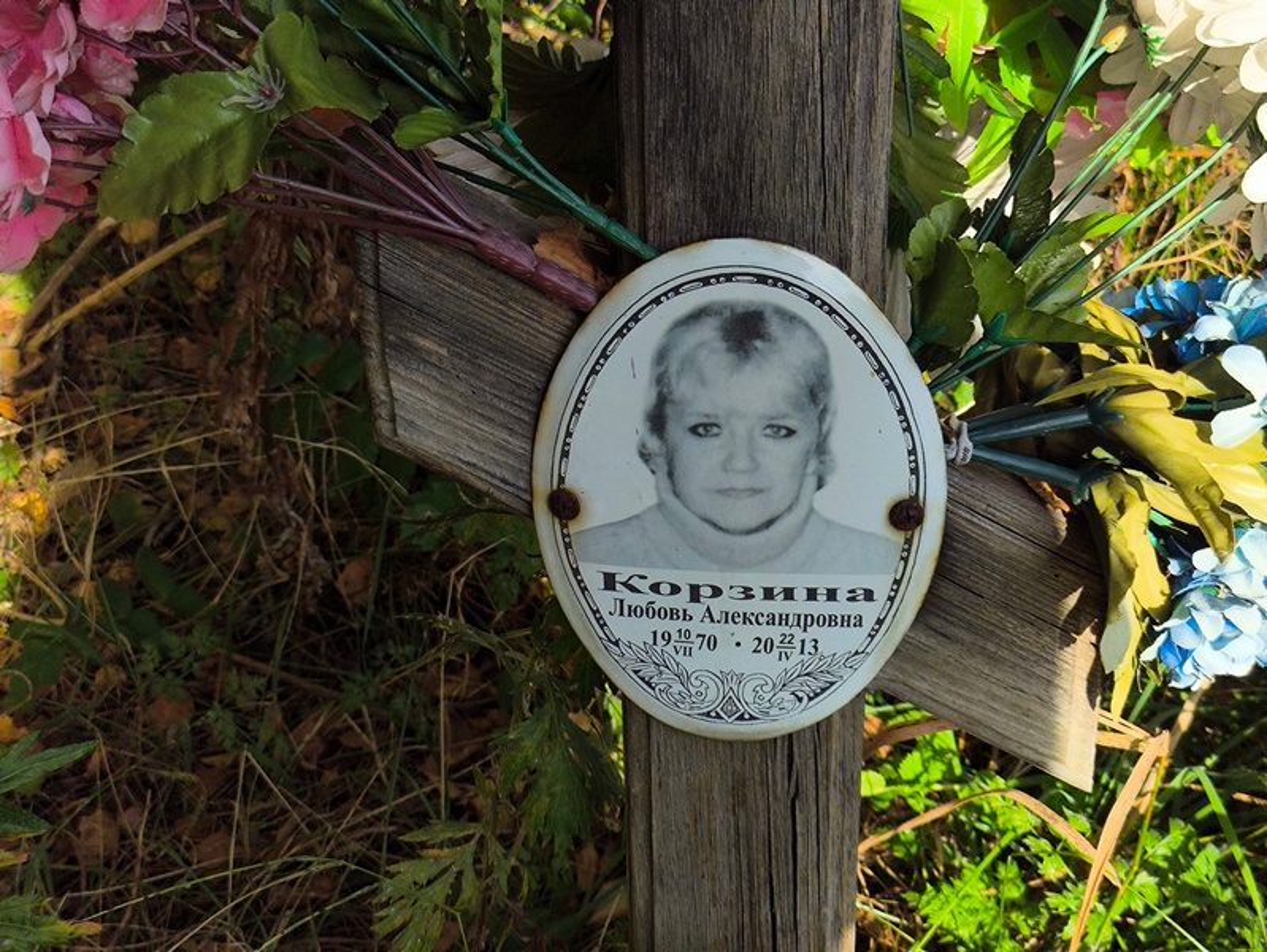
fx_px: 1831
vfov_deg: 29.1
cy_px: 476
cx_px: 634
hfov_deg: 38.2
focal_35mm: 50
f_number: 1.7
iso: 50
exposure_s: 1/1081
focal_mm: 4.71
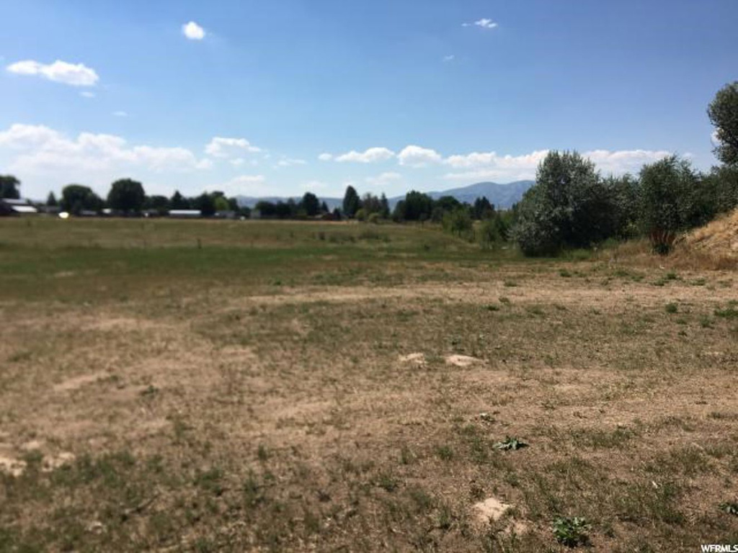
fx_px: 618
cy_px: 276
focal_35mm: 29
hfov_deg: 61.7
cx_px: 369
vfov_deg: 48.2
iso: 25
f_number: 2.2
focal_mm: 4.15
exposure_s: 1/2331
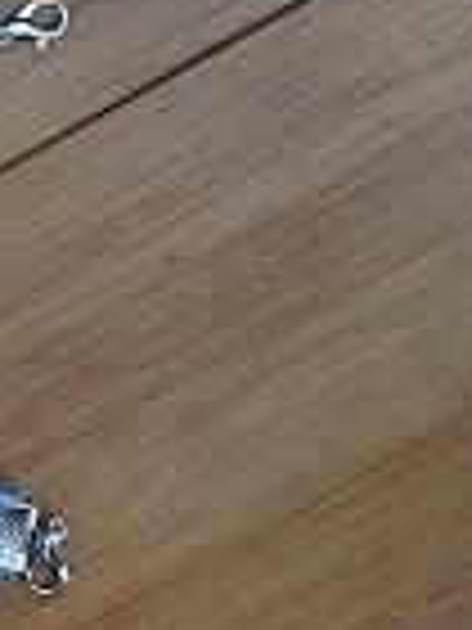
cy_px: -212
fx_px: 2909
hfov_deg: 8.5
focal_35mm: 160
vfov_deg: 12.0
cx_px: -670
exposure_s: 1/15
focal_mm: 5.9
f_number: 2
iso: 800
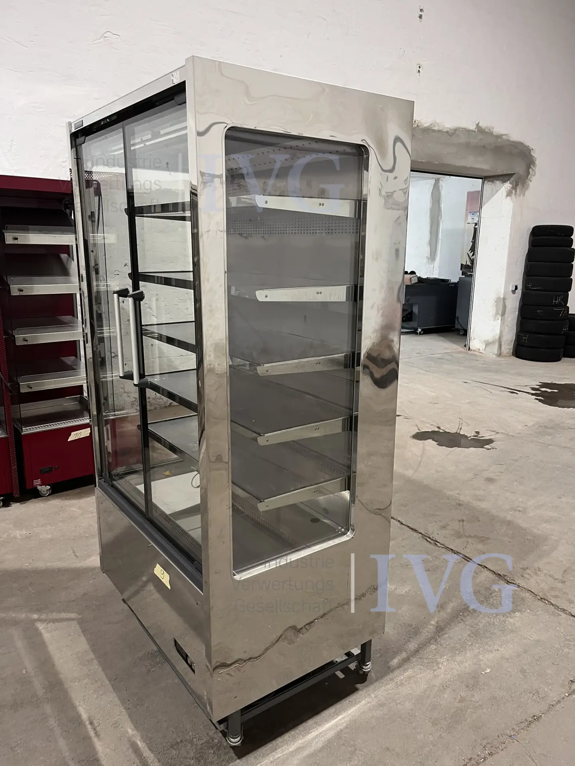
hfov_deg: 53.1
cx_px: 288
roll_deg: -1.2
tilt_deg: -13.2
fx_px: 576
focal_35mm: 26
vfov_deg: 67.3
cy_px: 383
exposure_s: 1/50
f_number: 1.6
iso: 200
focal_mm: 5.1
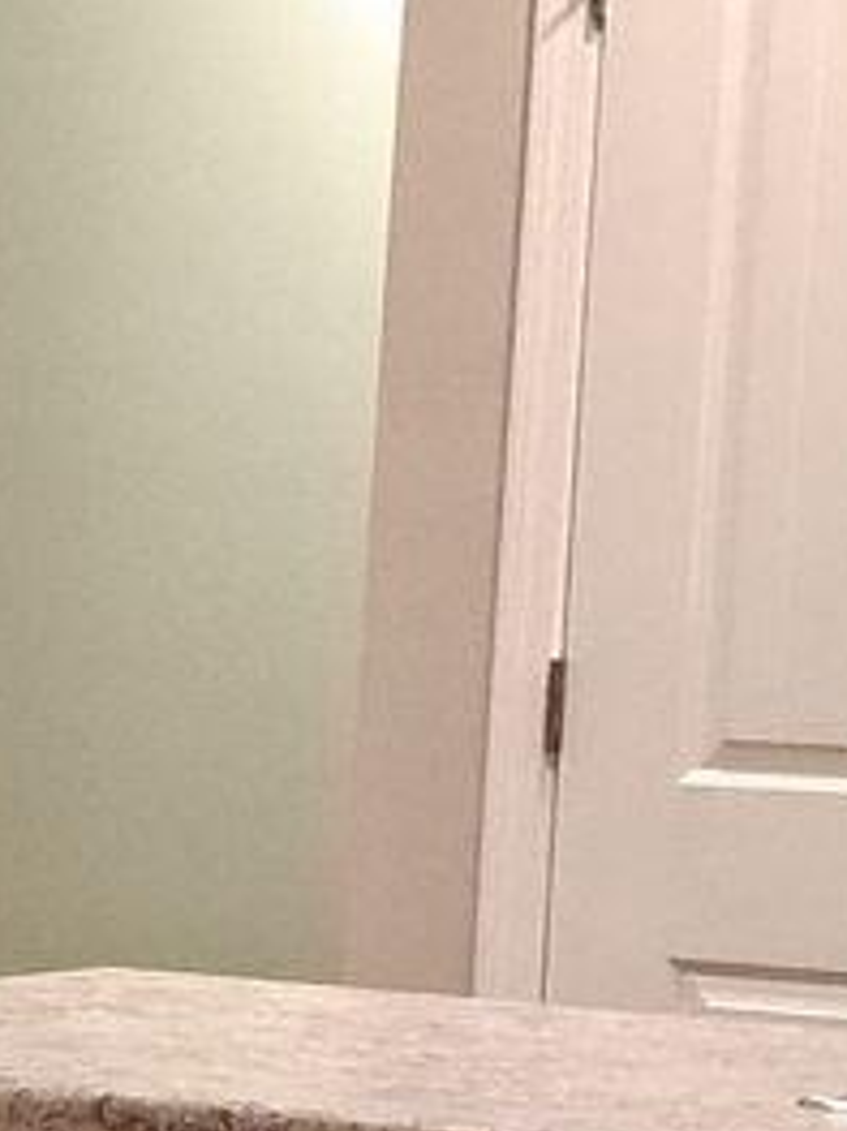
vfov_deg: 11.2
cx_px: -1638
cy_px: 1023
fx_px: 5714
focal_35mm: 175
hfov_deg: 7.5
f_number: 1.8
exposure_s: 1/30
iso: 369
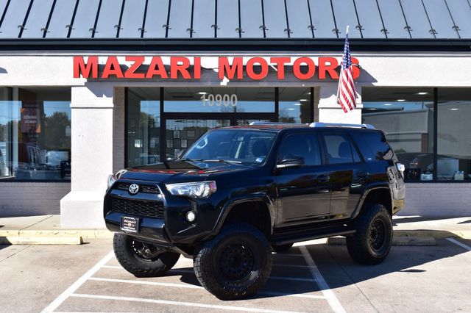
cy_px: 156
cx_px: 236
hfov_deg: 37.9
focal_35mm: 52
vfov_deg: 25.7
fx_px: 686
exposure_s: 1/320
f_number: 10
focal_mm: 35
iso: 400
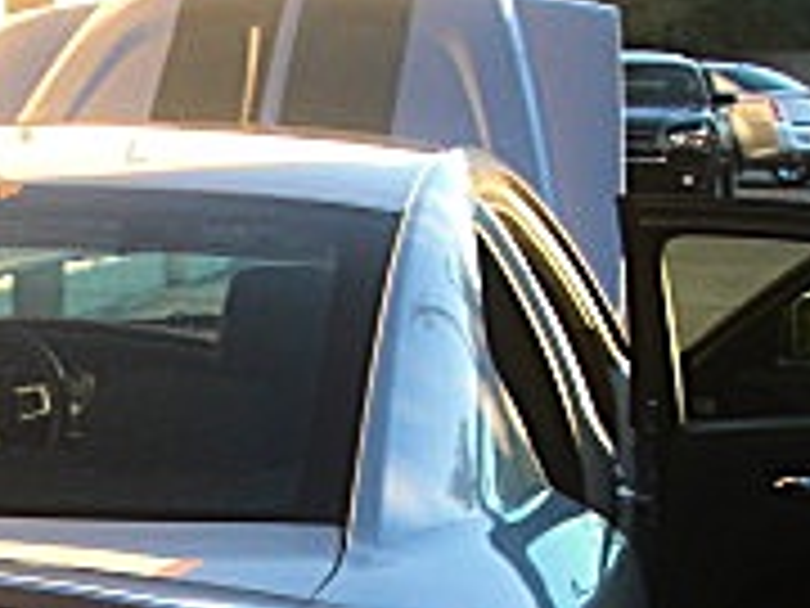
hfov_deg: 15.1
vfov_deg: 11.3
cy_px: 748
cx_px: -14
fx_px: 2995
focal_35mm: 128
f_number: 2.8
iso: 50
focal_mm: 6.3
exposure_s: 1/100
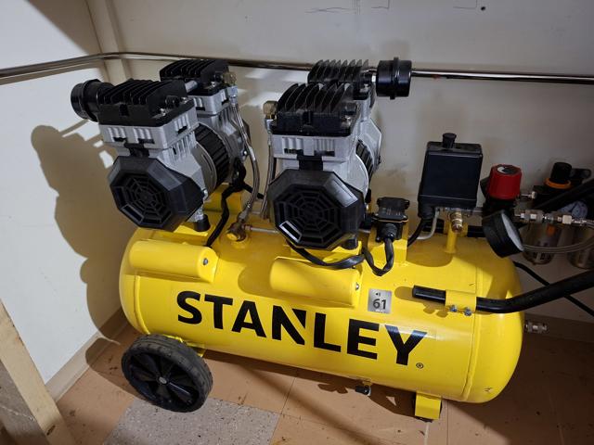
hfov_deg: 73.9
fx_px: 395
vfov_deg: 58.9
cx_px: 297
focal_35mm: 23
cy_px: 222
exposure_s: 1/33
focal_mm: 5.54
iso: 400
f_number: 1.8
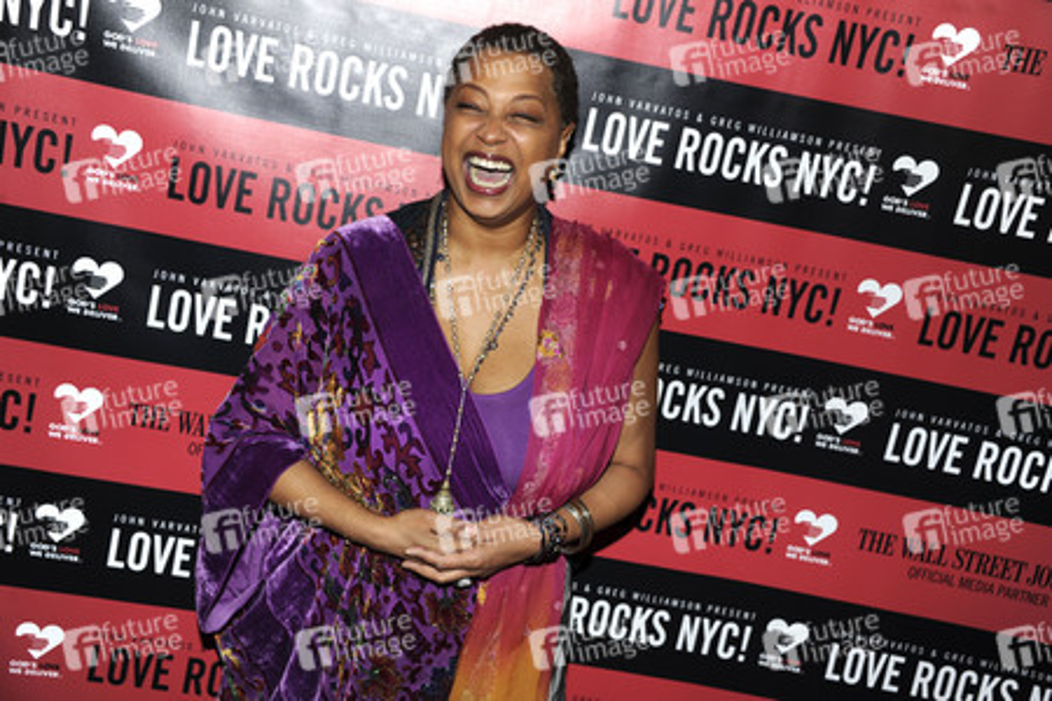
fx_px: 1461
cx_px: 526
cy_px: 350
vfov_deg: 27.0
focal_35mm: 50
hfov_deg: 39.6
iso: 500
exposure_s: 1/250
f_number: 5
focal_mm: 50
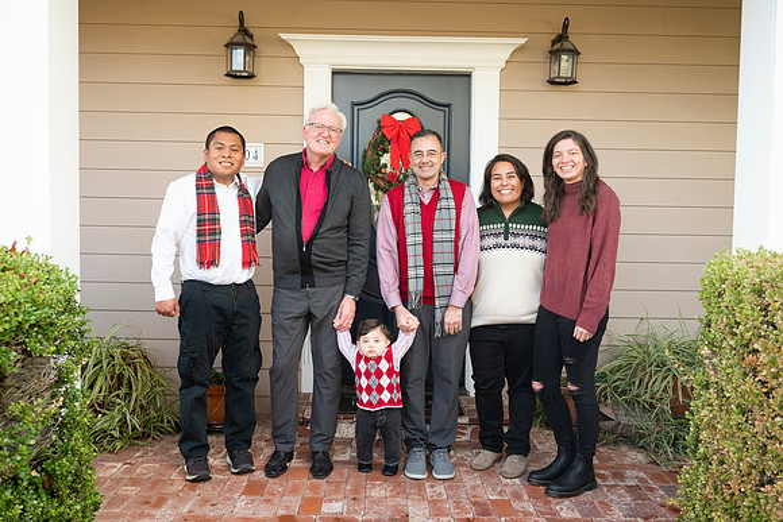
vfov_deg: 40.0
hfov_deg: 57.2
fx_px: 718
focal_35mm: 33
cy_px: 261
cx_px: 392
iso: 400
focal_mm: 33
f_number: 4.8
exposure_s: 1/125
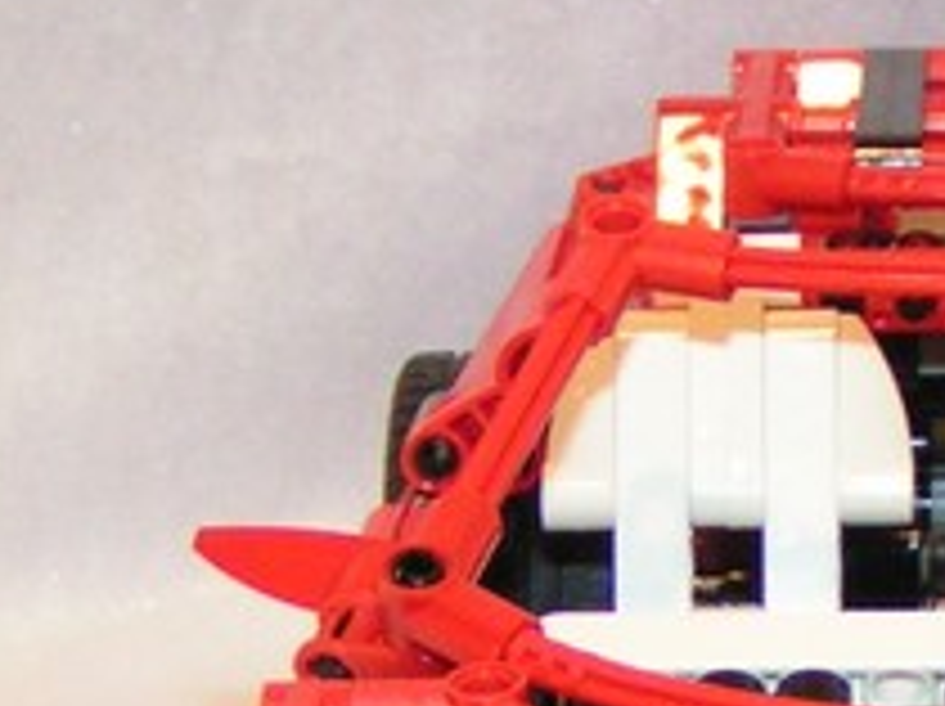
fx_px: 3163
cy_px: 1021
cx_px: 1066
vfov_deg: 12.2
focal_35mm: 116
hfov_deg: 16.4
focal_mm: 5.8
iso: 200
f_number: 2.8
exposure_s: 1/40
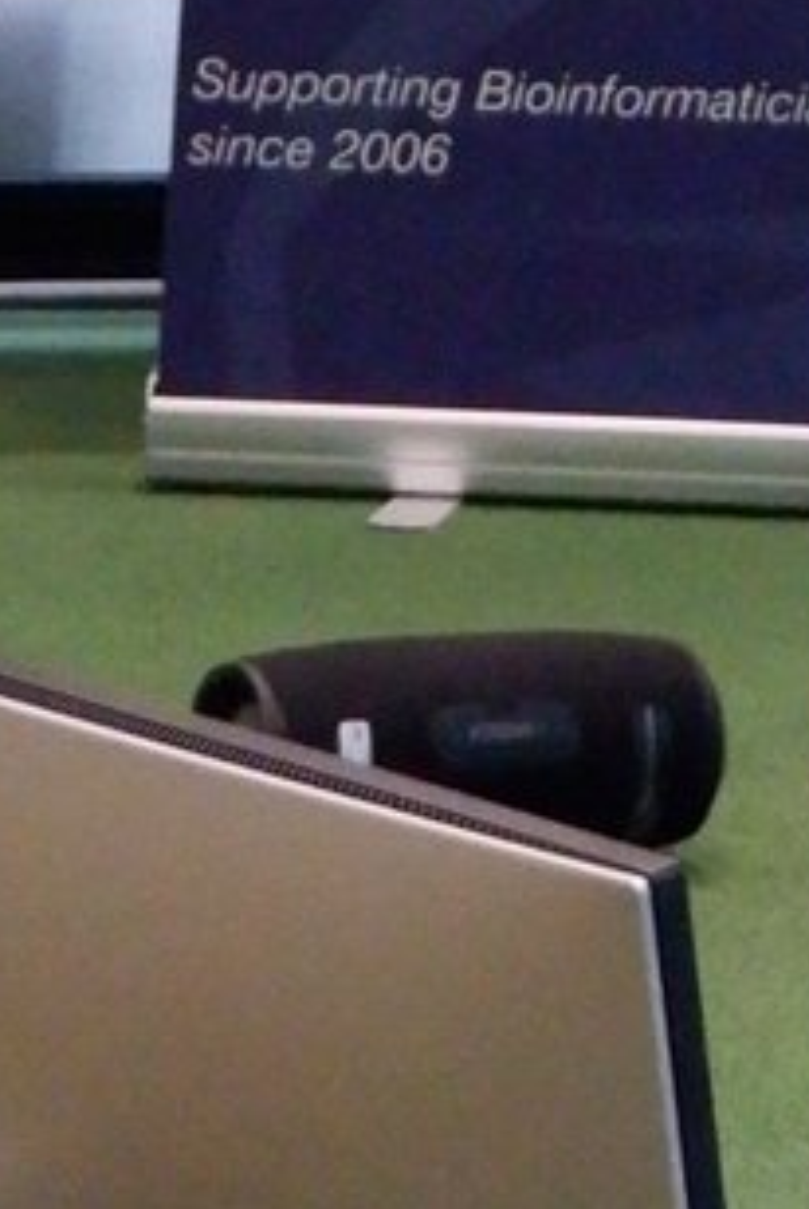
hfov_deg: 5.8
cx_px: 1543
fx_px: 7869
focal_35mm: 234
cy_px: -1319
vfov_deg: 8.3
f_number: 4.4
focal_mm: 24.9
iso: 6400
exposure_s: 1/180
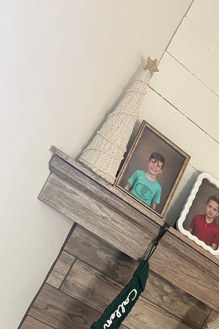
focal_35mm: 59
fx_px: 538
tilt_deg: -7.1
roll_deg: -32.6
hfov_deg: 22.3
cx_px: 209
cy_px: 387
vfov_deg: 29.5
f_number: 1.78
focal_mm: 6.76
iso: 400
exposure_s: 1/60
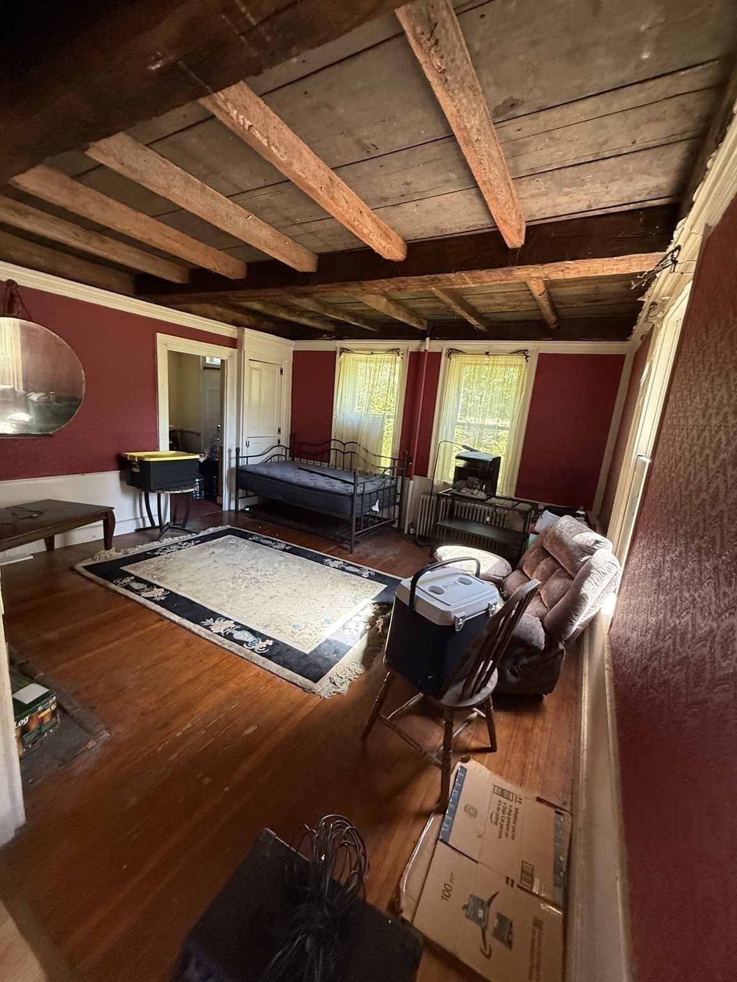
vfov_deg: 102.1
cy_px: 491
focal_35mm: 14
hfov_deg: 85.7
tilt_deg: -11.9
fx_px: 397
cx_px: 368
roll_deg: -5.5
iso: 320
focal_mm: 2.22
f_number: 2.2
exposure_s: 1/76
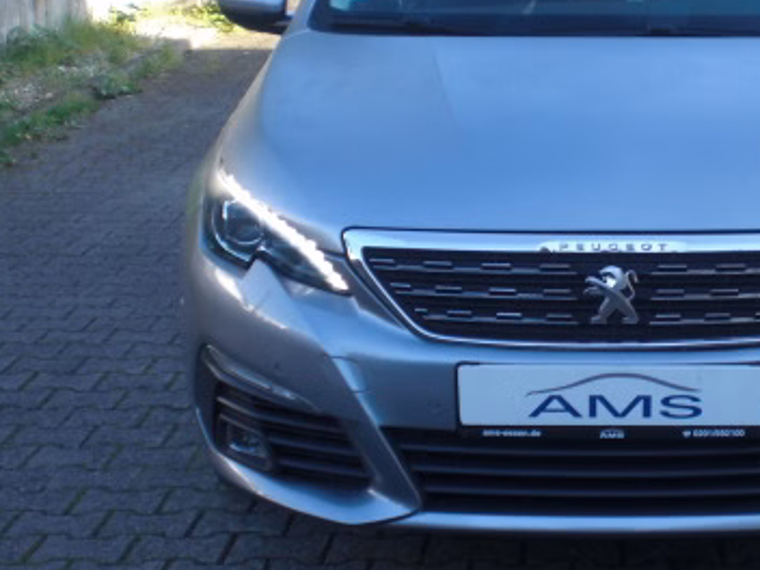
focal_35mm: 69
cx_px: 635
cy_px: 335
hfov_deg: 27.5
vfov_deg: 21.3
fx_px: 1515
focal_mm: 6.3
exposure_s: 1/100
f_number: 3.1
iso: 64
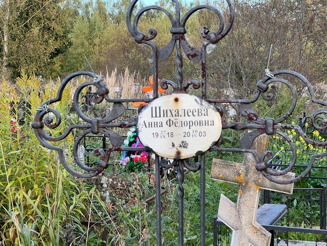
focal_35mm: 77
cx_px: 164
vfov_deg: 19.1
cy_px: 123
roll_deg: +0.0
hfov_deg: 25.3
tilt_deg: -2.7
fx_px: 727
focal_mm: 9
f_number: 2.8
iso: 64
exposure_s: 1/99
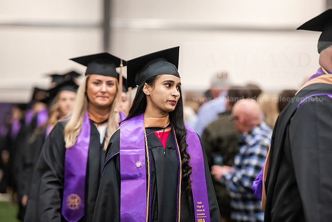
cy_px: 111
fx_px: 1522
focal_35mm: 165
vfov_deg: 8.3
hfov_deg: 12.4
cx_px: 166
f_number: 3.2
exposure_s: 1/200
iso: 2500
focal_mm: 165
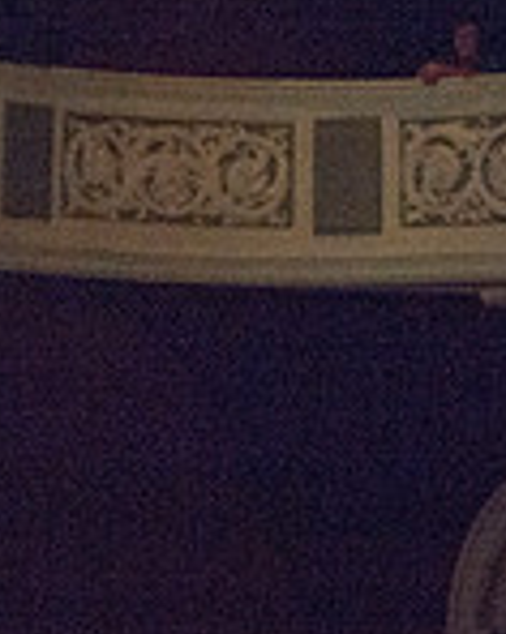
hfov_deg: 5.8
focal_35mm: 258
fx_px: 4840
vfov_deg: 7.5
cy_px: 685
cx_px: -506
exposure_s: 1/500
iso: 2500
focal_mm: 70
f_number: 2.8
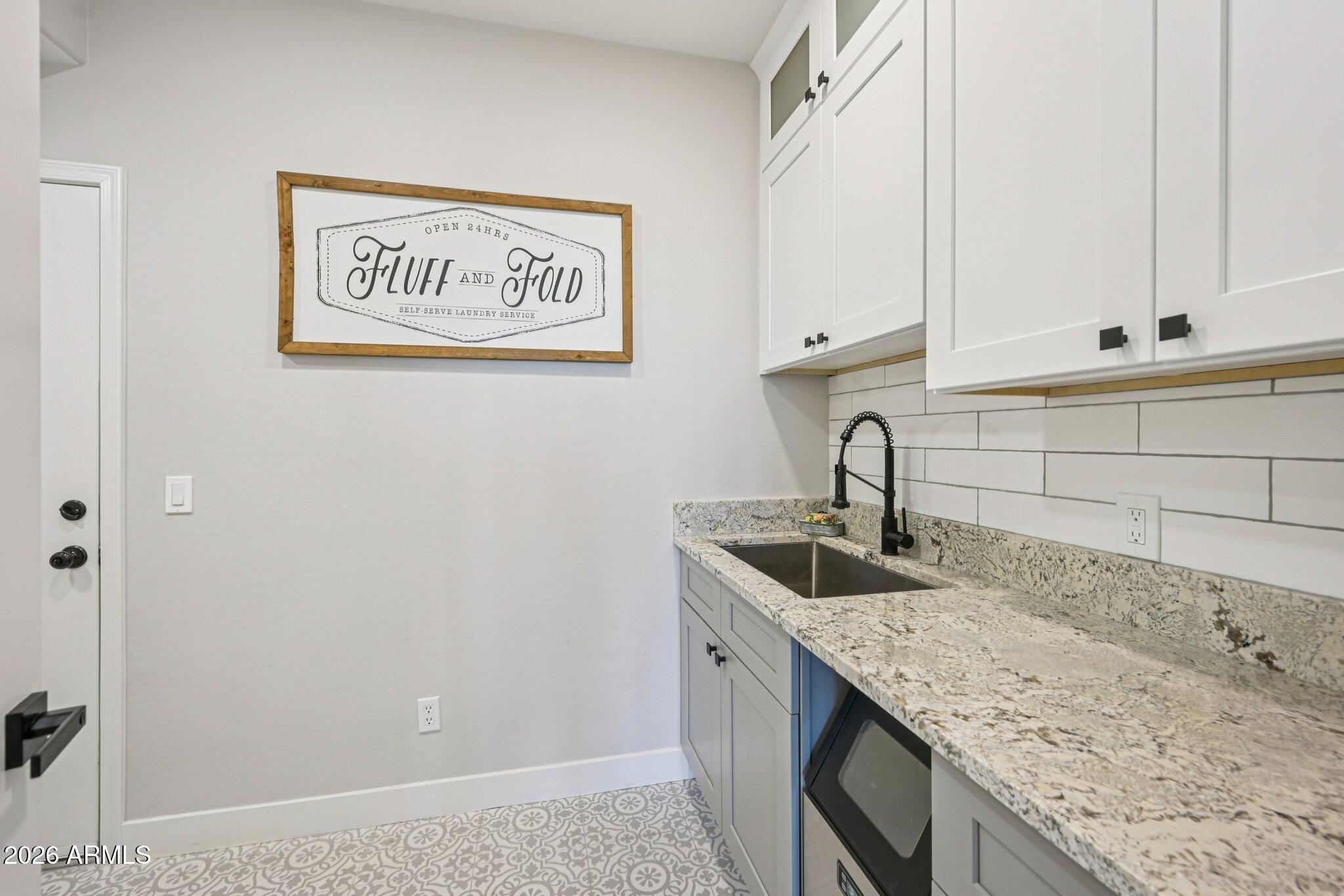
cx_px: 672
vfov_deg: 79.2
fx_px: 541
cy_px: 448
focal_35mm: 14
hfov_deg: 102.3
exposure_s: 1/30
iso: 500
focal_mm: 14.5
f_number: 8
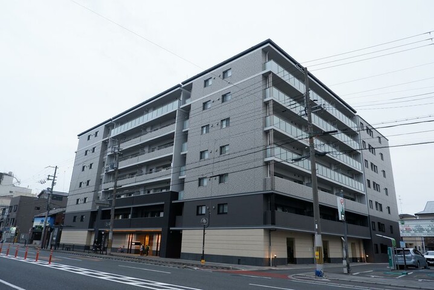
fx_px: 289
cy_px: 145
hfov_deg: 73.7
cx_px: 217
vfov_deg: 53.2
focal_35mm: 24
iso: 400
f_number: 3.6
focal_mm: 16.6
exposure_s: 1/56
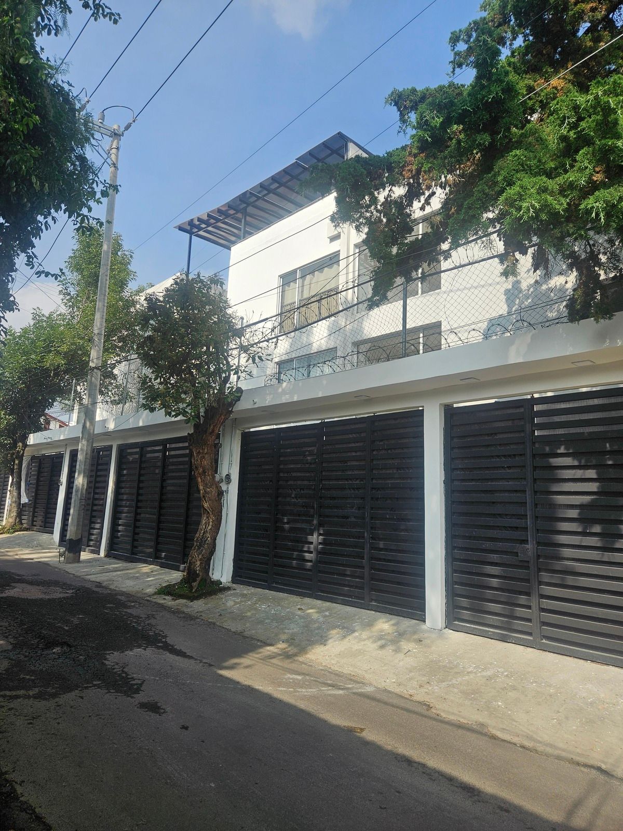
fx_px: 552
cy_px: 416
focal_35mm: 23
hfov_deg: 58.9
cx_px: 312
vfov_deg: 73.9
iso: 32
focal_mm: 5.4
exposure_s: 1/1690
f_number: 1.8
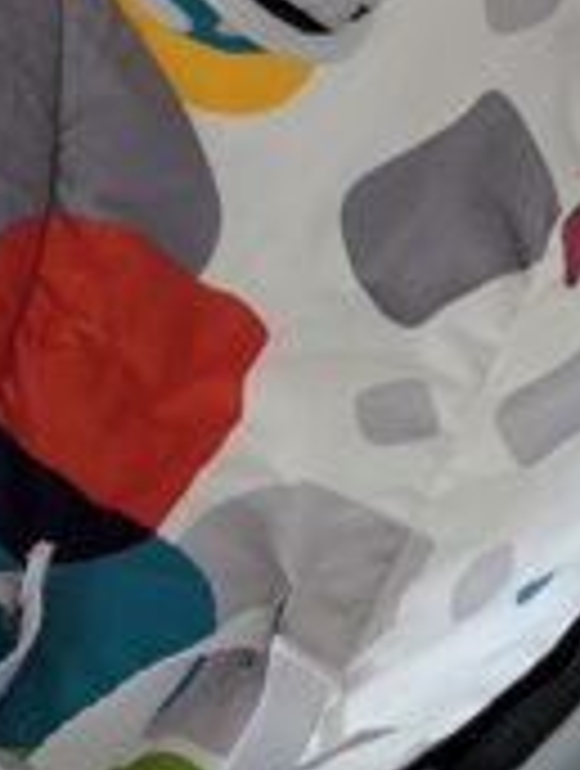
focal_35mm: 112
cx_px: 175
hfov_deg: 13.2
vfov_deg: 17.1
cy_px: 808
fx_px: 2493
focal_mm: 6.9
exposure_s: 1/24.1
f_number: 1.68
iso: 201
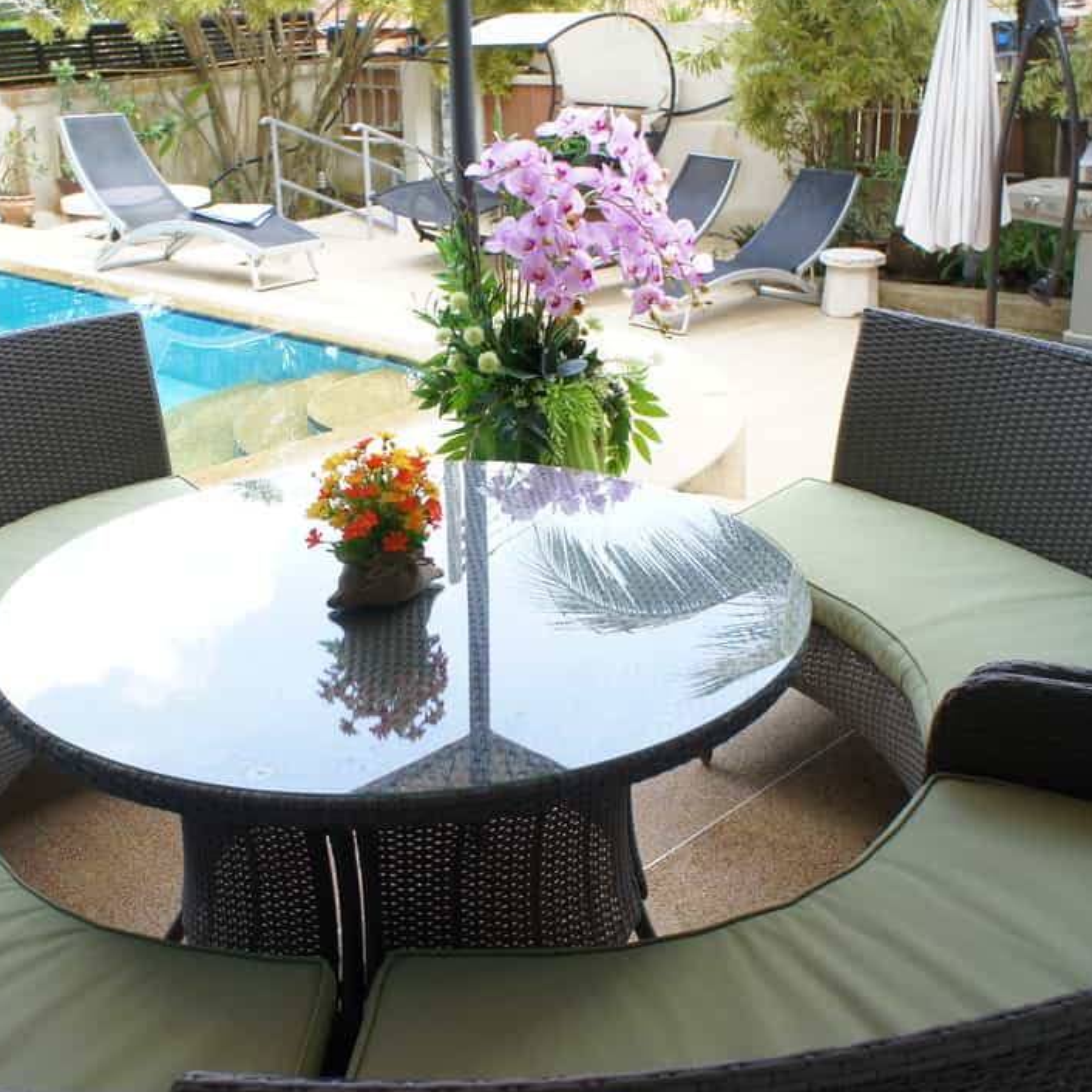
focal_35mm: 40
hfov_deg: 41.8
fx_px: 1428
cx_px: 465
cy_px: 499
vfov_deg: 41.8
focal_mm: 16
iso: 200
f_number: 5.6
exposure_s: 1/125
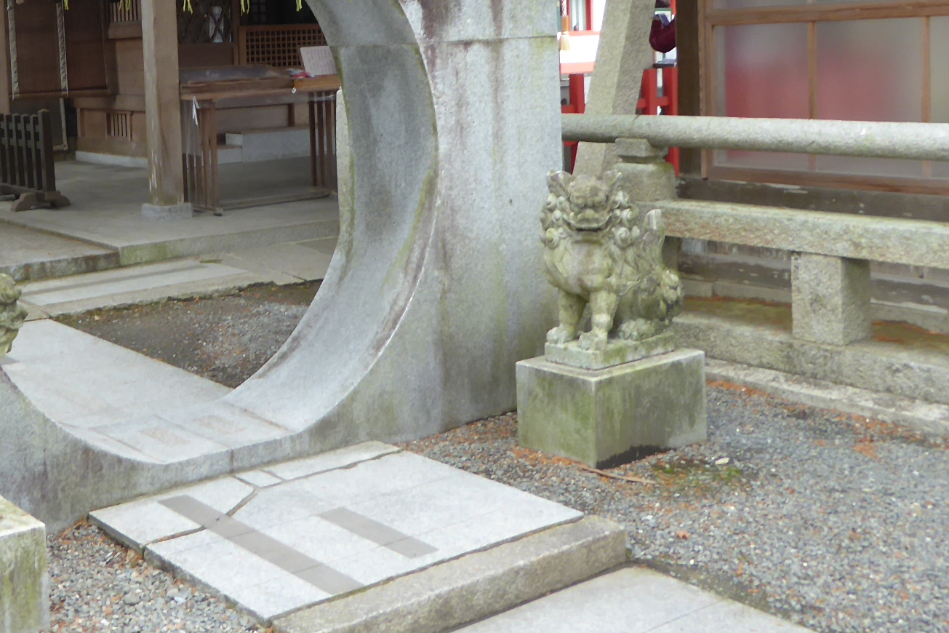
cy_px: 137
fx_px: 1344
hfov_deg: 37.5
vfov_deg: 26.1
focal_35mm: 51
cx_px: 185
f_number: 3.3
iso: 125
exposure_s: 1/60
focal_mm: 4.3
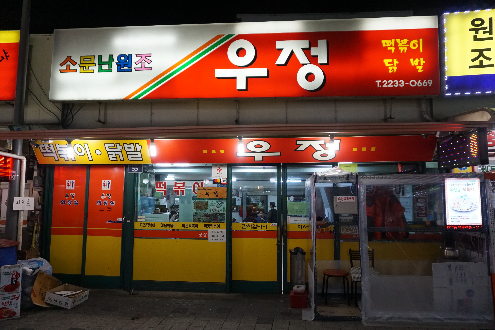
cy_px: 165
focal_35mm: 24
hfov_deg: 73.7
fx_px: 330
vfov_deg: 53.1
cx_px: 248
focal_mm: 16
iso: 1250
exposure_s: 1/160
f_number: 4
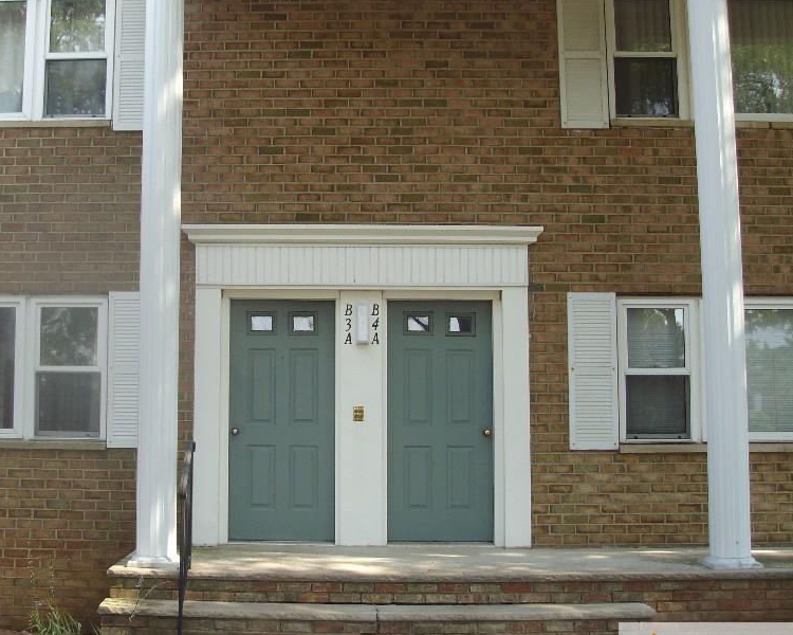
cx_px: 293
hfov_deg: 38.5
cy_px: 283
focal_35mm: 48
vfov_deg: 31.4
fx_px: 1127
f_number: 2.7
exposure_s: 1/320
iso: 80
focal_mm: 6
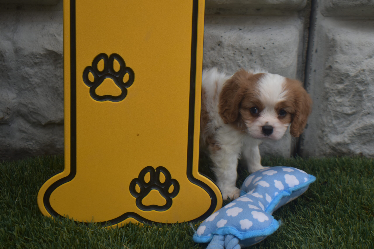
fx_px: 701
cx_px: 187
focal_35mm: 68
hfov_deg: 29.9
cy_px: 124
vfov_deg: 20.2
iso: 200
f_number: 5
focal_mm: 45
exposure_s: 1/250
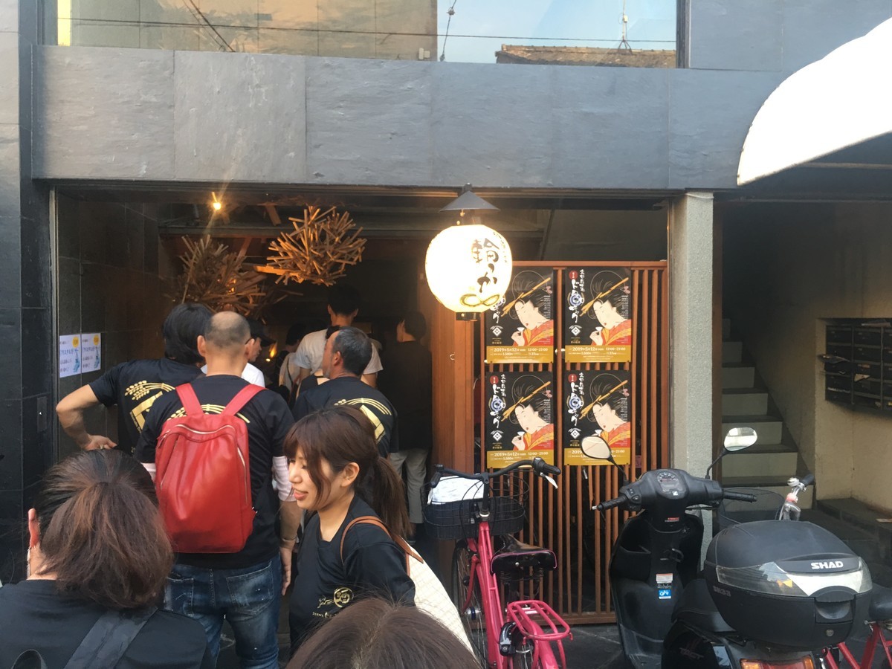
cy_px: 334
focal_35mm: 29
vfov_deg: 48.2
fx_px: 747
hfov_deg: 61.7
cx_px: 446
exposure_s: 1/30
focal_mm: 4.15
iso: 32
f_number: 2.2
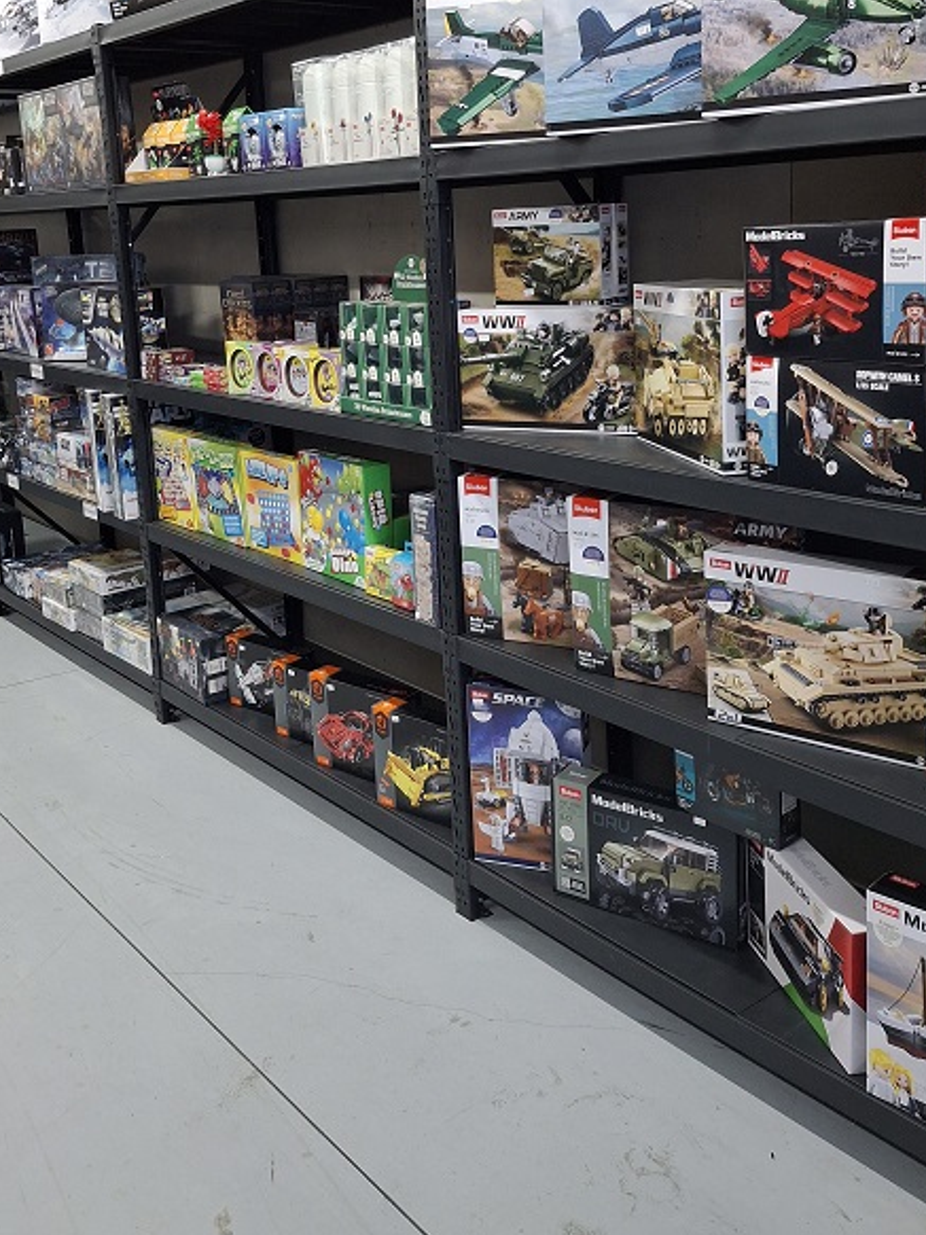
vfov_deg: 51.6
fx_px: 1249
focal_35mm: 35
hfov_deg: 40.7
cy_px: 405
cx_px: 445
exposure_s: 1/50
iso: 200
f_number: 1.8
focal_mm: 4.69
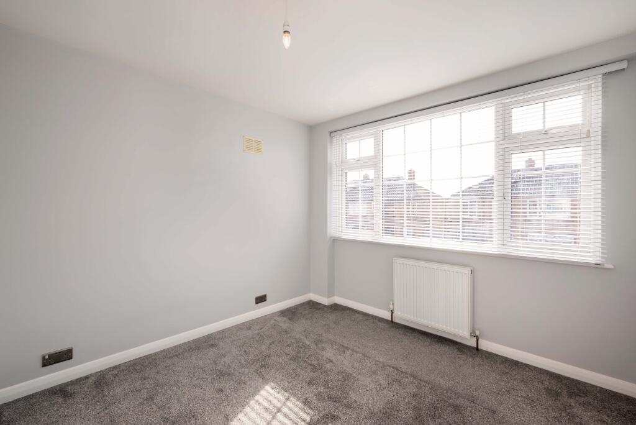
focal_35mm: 15
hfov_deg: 100.4
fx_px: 265
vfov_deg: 77.4
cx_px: 318
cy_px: 212
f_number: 8
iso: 500
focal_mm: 15
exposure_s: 1/200
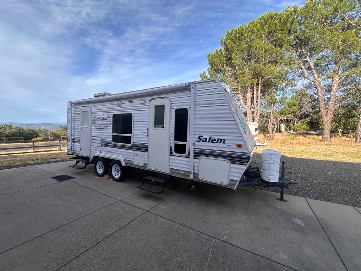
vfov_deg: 85.7
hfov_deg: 102.1
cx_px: 180
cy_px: 136
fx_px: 146
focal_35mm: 14
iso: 40
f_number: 2.2
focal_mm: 2.22
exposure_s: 1/587
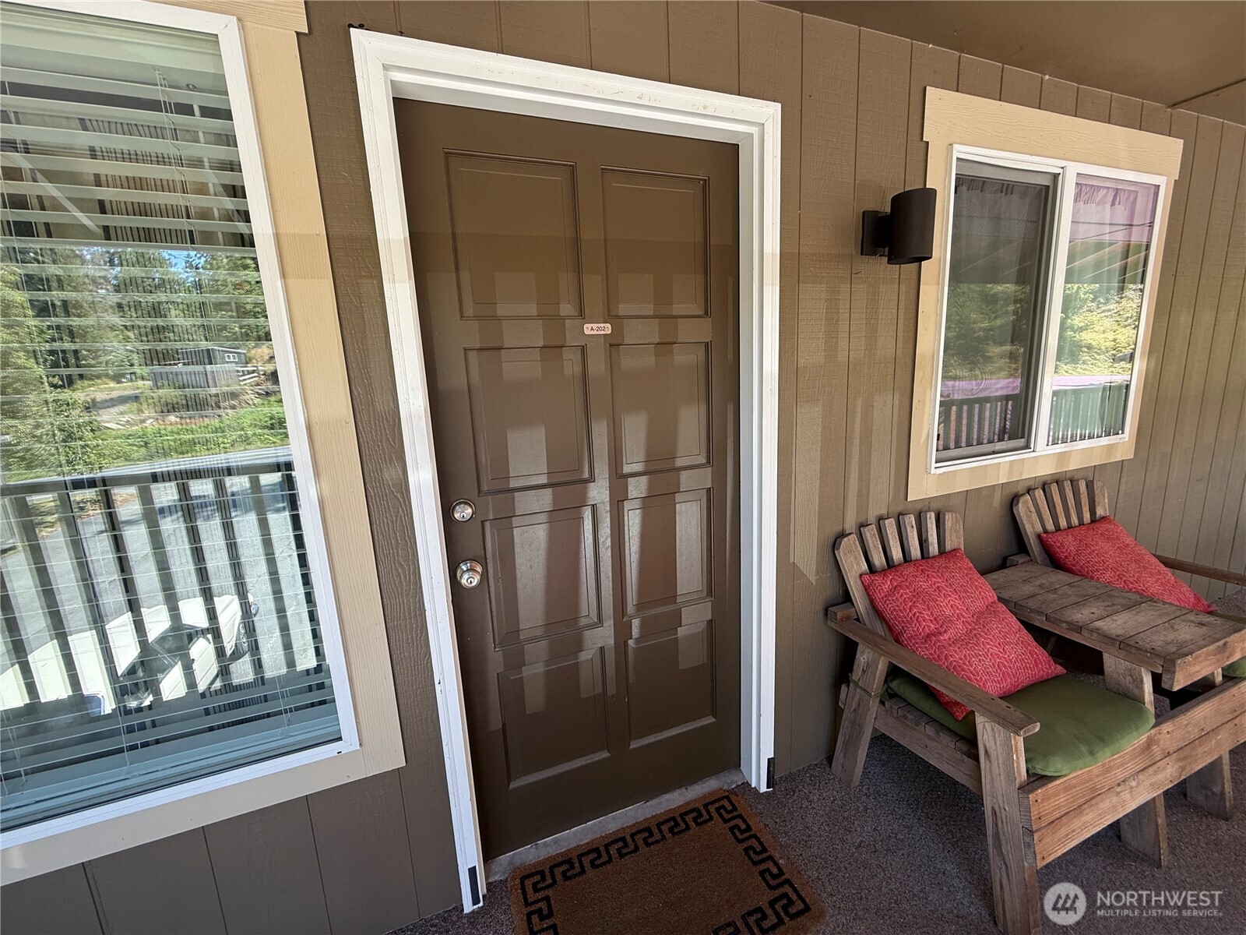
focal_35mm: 14
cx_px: 623
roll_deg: +3.2
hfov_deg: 102.1
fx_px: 504
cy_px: 468
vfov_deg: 85.7
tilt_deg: -10.7
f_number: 2.2
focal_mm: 2.22
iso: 80
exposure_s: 1/99
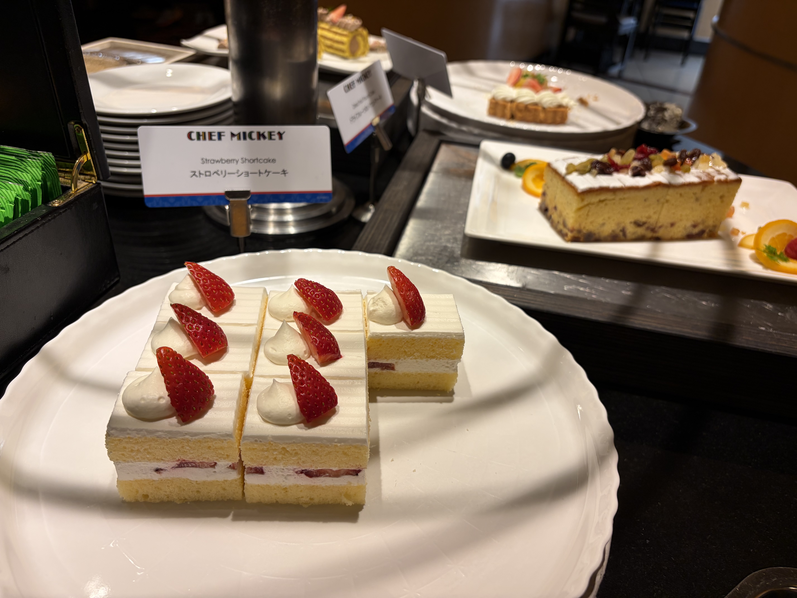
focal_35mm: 26
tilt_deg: -33.0
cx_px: 398
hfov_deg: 67.3
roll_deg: -4.5
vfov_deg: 53.1
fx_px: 599
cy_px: 299
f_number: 1.6
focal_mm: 5.96
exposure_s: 1/100
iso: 40
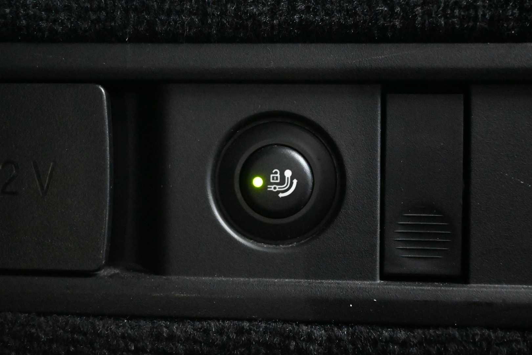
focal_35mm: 52
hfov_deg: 37.9
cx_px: 266
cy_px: 178
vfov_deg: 25.8
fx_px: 776
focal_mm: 35
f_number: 5.3
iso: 18000
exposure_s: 1/60
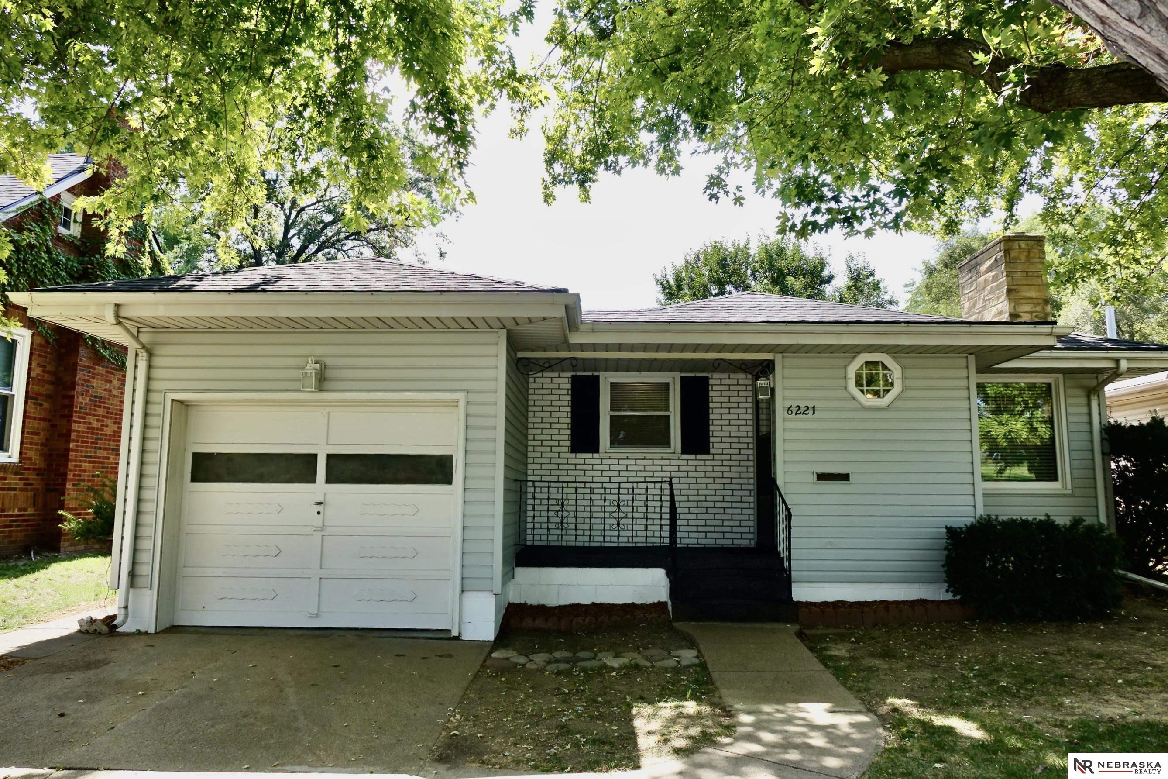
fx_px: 779
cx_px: 584
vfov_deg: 53.1
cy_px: 390
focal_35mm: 24
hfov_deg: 73.7
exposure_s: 1/250
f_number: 4
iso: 100
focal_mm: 8.8
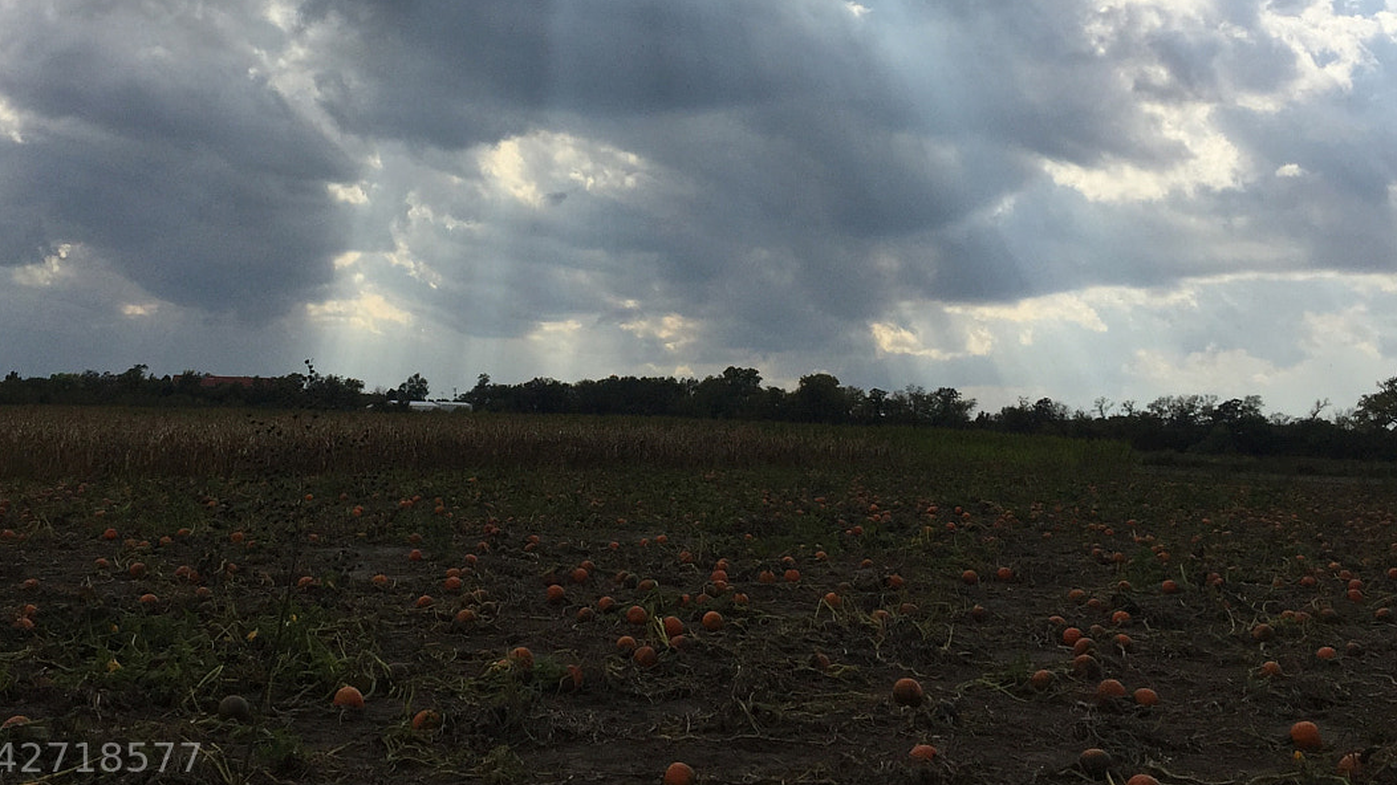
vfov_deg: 24.2
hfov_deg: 42.7
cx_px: 569
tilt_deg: +11.2
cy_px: 66
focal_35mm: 48
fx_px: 1778
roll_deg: -2.5
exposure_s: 1/4950
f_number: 2.2
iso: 32
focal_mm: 4.15
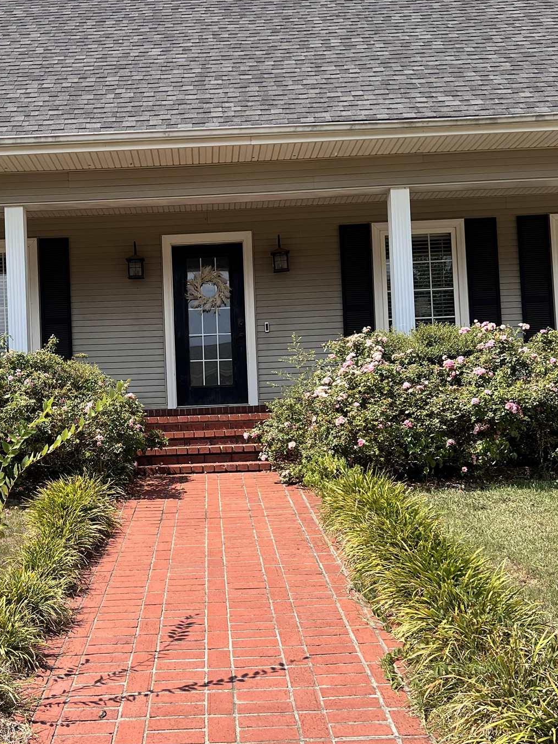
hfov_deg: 32.6
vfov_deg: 42.9
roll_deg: +0.9
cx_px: 194
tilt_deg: +3.7
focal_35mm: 44
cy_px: 396
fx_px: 946
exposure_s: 1/3077
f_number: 1.5
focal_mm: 5.7
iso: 50
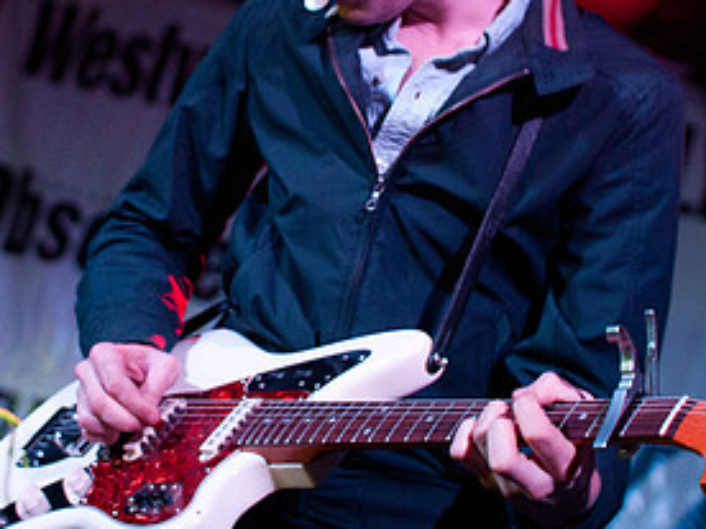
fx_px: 1856
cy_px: 150
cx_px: 340
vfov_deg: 16.2
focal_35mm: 91
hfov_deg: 21.5
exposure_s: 1/160
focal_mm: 30
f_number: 2.2
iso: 1250
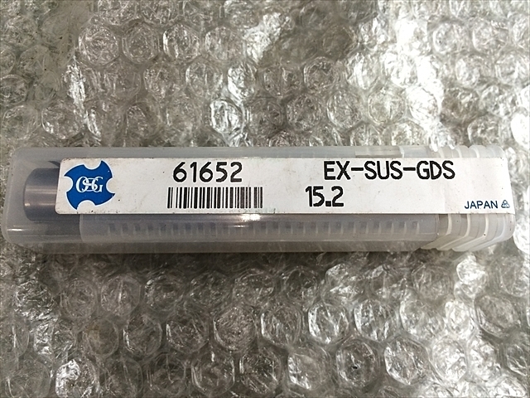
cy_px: 199
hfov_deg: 61.7
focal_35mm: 29
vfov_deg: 48.2
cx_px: 265
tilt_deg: -77.7
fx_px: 444
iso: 64
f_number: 2.2
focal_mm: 4.15
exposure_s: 1/30
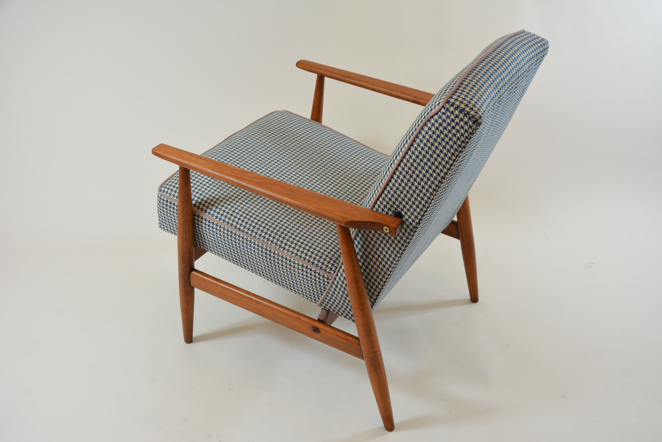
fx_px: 718
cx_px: 331
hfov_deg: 49.5
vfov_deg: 34.3
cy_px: 221
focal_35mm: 39
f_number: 5.6
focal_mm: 26
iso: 400
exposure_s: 1/60
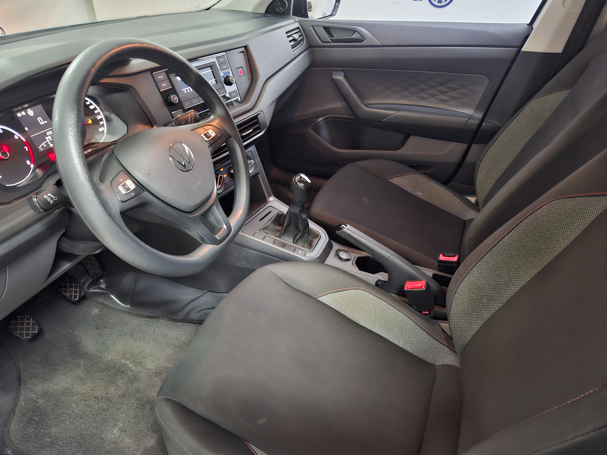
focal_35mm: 23
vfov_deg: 58.9
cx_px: 304
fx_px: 403
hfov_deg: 73.9
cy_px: 228
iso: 1250
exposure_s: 1/20
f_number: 1.8
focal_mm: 5.54
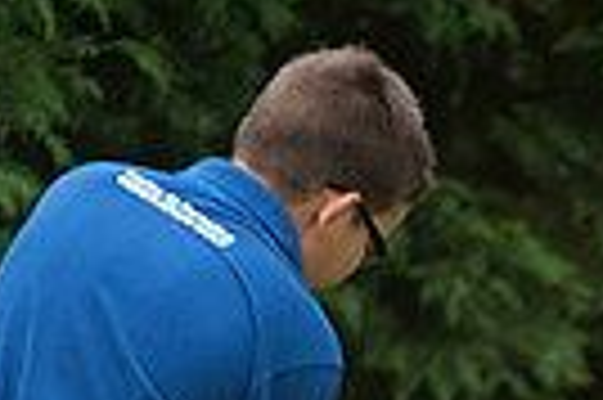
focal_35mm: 1297
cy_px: 858
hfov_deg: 1.6
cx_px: 958
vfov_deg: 1.1
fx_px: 21698
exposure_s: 1/1600
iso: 400
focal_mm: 300
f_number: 5
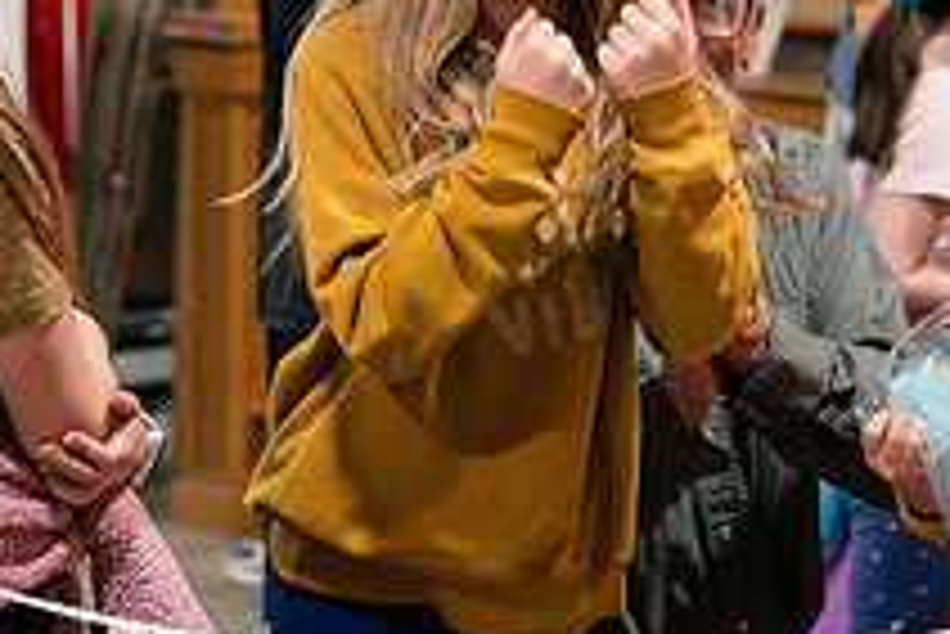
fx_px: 5070
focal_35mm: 192
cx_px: 504
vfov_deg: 7.2
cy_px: 115
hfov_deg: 10.7
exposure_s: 1/320
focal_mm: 70
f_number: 2.8
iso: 2500
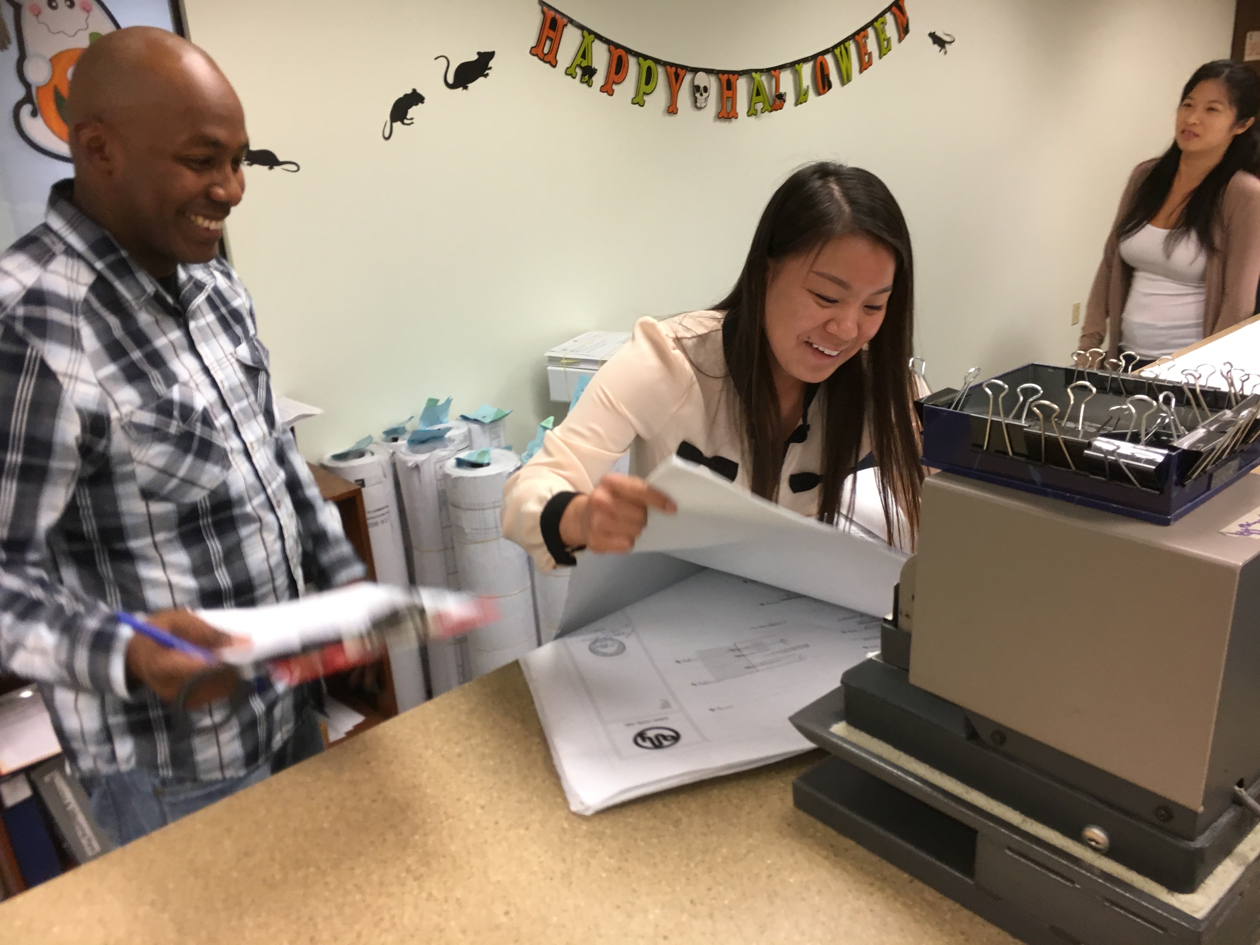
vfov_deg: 48.2
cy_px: 472
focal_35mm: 29
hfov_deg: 61.7
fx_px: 1056
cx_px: 630
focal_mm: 4.15
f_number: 2.2
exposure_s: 1/30
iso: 100
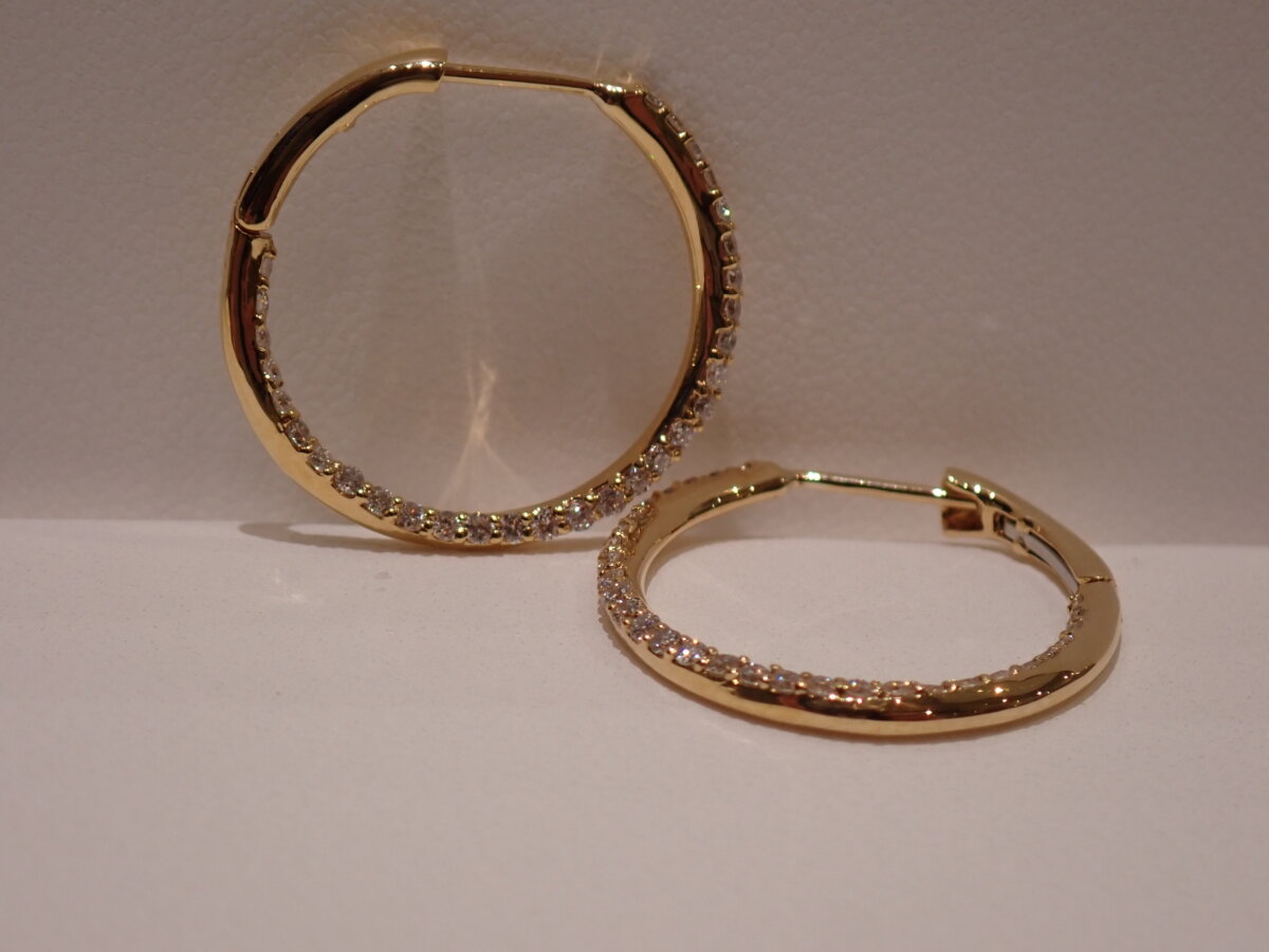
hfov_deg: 19.6
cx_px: 634
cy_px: 476
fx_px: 3666
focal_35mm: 100
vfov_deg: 14.8
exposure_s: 1/125
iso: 200
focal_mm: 18
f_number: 4.9
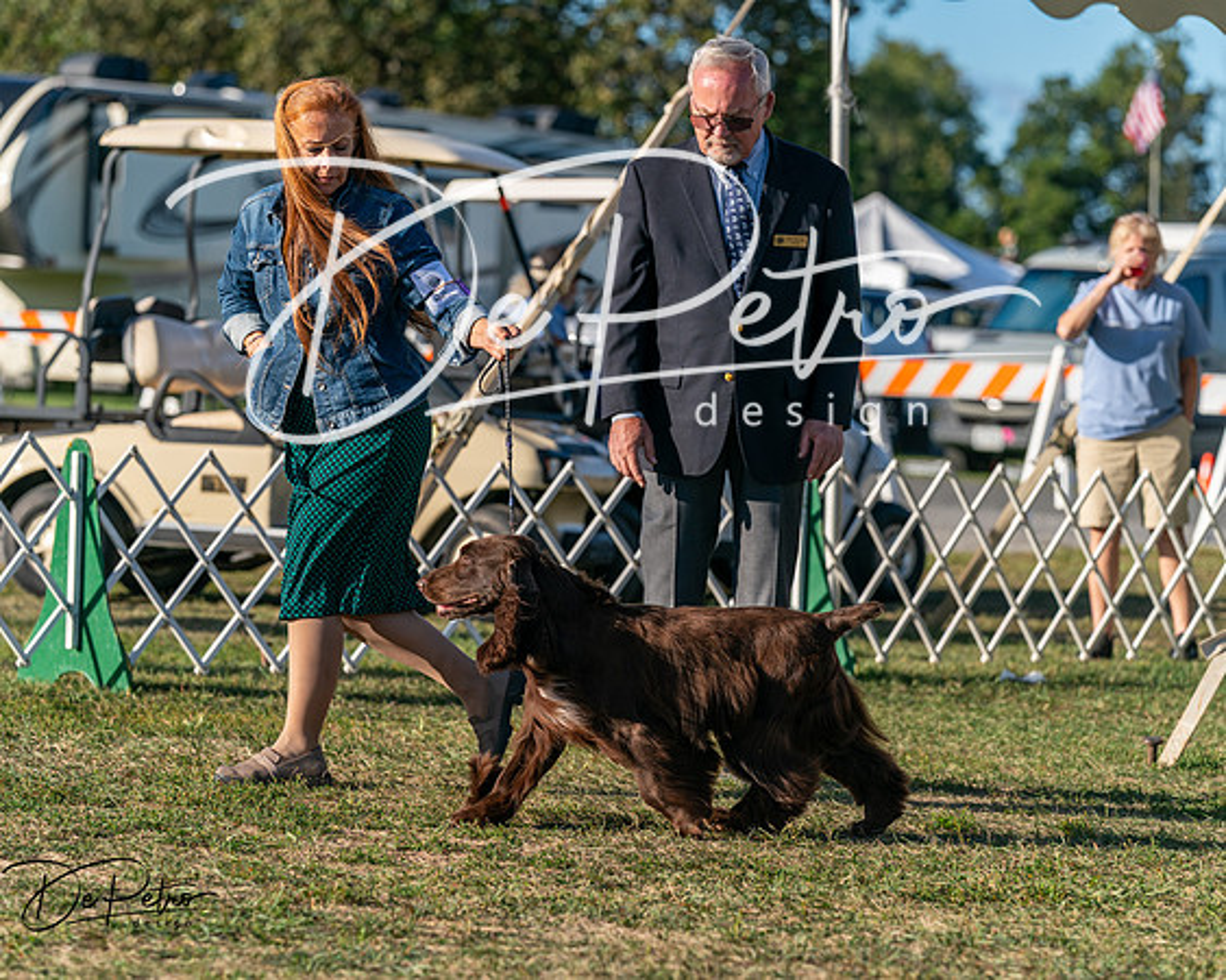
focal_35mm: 155
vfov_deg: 9.9
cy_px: 490
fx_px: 5637
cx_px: 613
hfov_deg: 12.4
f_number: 4.5
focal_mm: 138
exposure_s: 1/1250
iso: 160
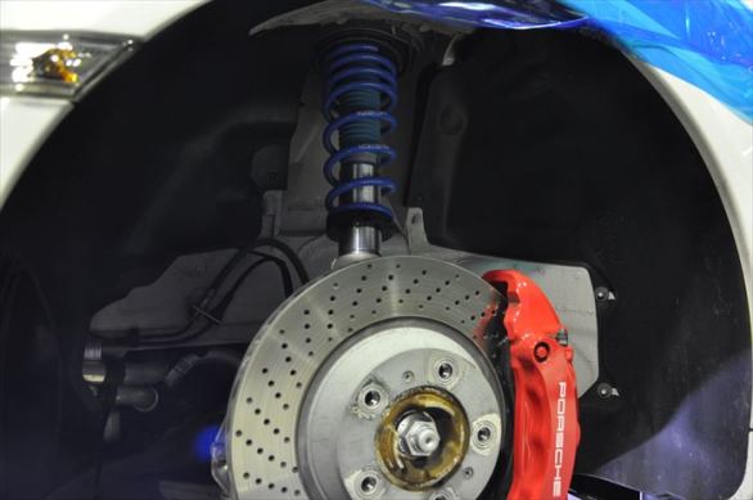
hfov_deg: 59.6
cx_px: 376
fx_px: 658
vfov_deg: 41.6
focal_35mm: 32
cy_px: 250
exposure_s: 1/15
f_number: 4
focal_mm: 21
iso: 640
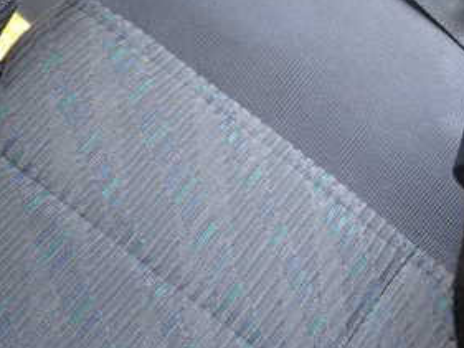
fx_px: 858
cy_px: -5
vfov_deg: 22.0
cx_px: 439
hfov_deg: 28.8
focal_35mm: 64
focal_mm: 5.4
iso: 160
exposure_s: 1/60
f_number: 2.3
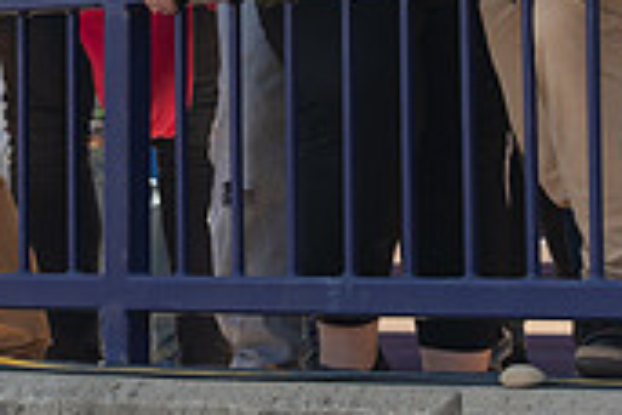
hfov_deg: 7.6
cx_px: 102
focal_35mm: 272
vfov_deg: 5.0
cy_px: -271
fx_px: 4699
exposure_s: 1/500
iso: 500
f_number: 5
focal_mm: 80
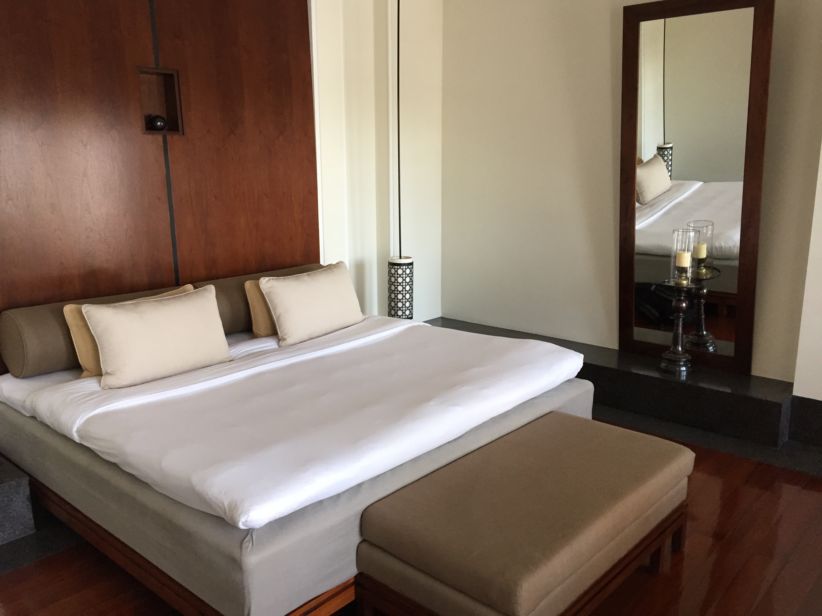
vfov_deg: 48.2
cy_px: 308
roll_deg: -1.6
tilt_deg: -12.4
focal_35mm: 29
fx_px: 689
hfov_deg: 61.7
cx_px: 411
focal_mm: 4.15
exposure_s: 1/33
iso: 80
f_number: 2.2
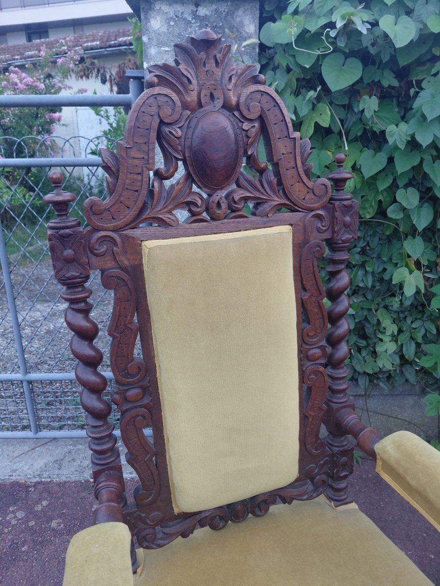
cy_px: 293
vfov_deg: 69.4
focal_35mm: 25
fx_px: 424
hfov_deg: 54.9
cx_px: 220
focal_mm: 4.69
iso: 320
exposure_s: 1/60
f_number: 1.8
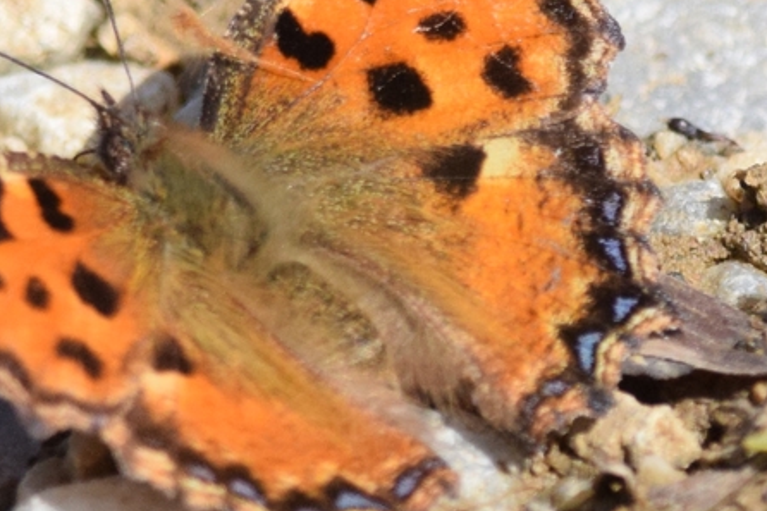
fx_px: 28878
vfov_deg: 1.0
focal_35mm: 1356
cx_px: 202
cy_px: 201
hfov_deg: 1.5
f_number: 6.3
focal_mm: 420
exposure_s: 1/4000
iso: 1000
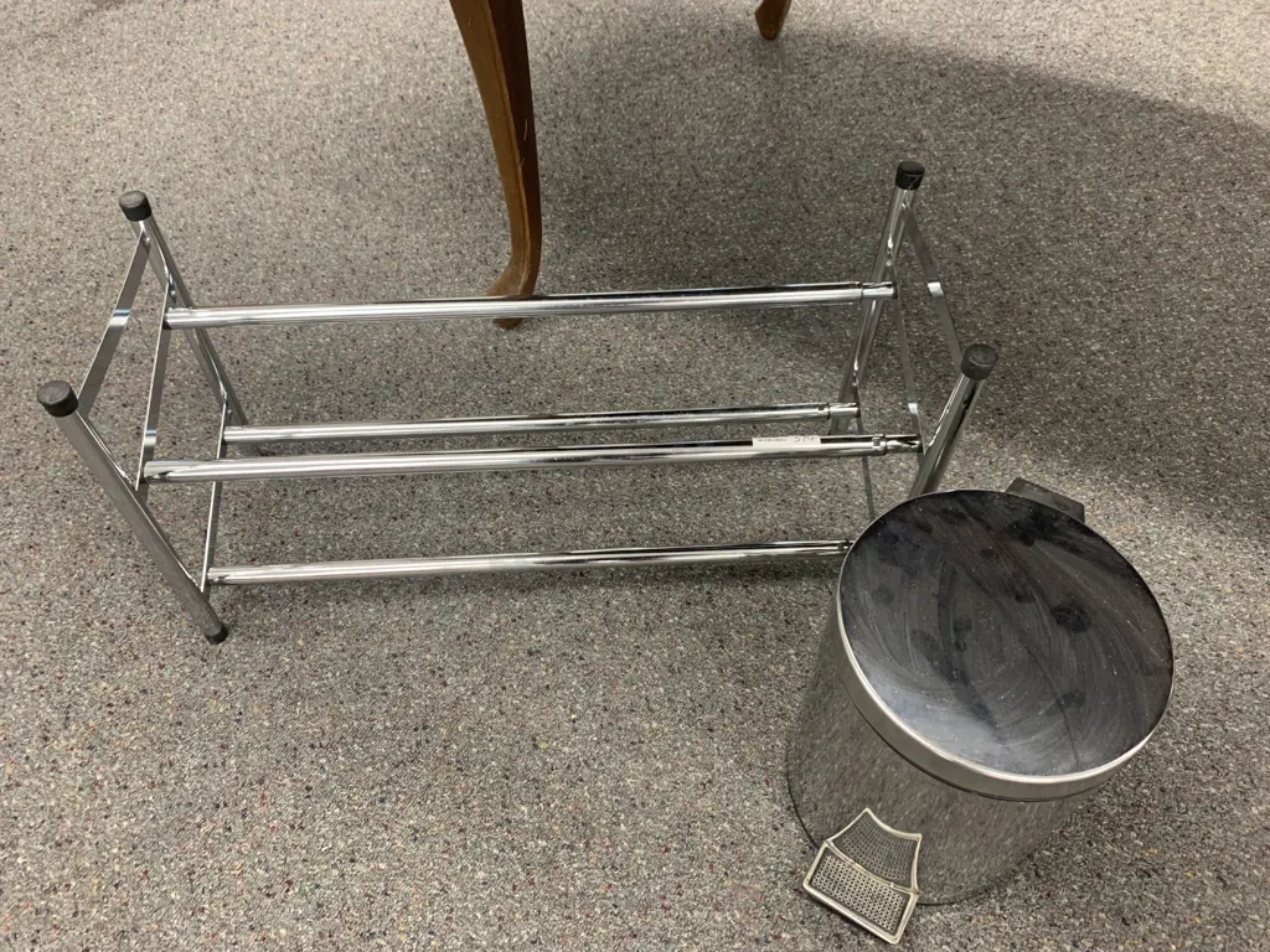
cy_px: 476
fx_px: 954
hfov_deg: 67.3
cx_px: 635
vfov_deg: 53.1
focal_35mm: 26
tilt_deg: -52.9
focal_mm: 4.25
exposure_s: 1/50
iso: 200
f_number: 1.8
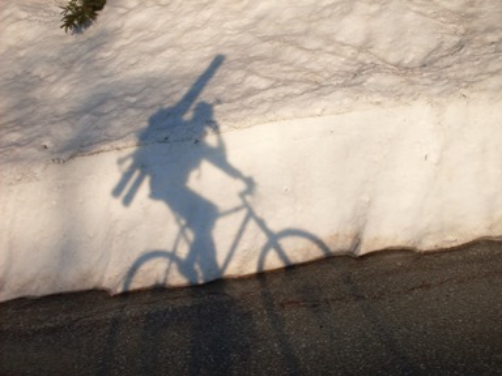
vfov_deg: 37.7
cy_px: 188
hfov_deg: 49.0
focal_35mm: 38
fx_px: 551
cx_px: 251
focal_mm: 6.3
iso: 80
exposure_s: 1/180
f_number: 8.4
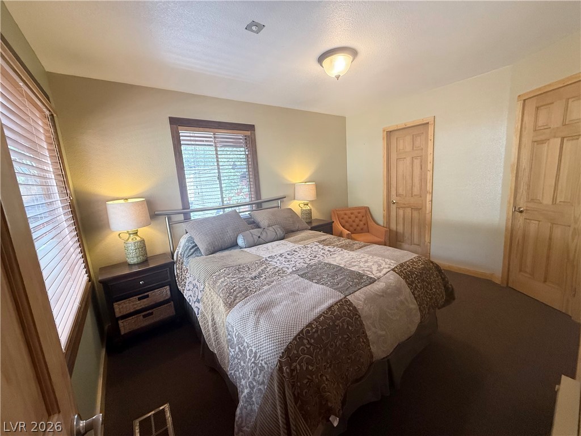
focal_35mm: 14
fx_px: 235
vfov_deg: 85.7
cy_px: 218
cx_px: 290
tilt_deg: -9.0
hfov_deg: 102.1
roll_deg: +4.5
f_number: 2.2
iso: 400
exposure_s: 1/120
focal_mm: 2.22
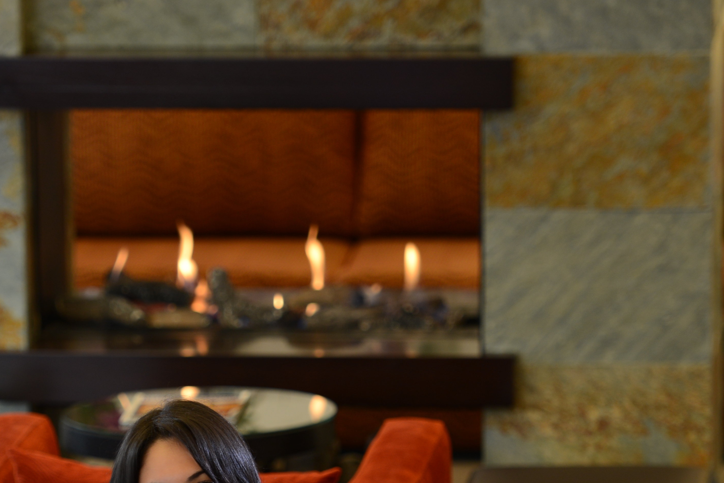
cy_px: 555
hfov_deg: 6.1
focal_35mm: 338
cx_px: 191
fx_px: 6799
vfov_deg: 4.1
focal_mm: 130
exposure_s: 1/40
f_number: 2.8
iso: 200
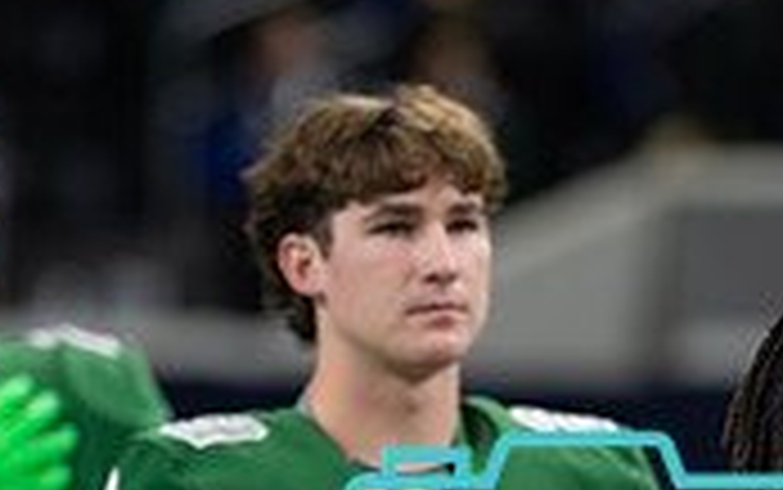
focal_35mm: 490
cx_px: 446
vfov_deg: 2.7
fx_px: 10463
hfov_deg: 4.3
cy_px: 647
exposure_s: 1/400
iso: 500
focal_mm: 135
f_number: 1.8
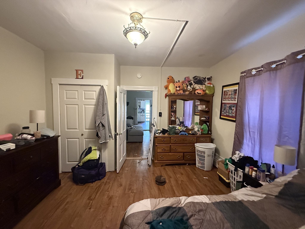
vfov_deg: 85.7
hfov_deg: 102.1
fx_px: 123
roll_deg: -0.9
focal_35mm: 14
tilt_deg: -2.5
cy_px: 114
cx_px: 152
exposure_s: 1/60
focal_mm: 2.22
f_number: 2.2
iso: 1000
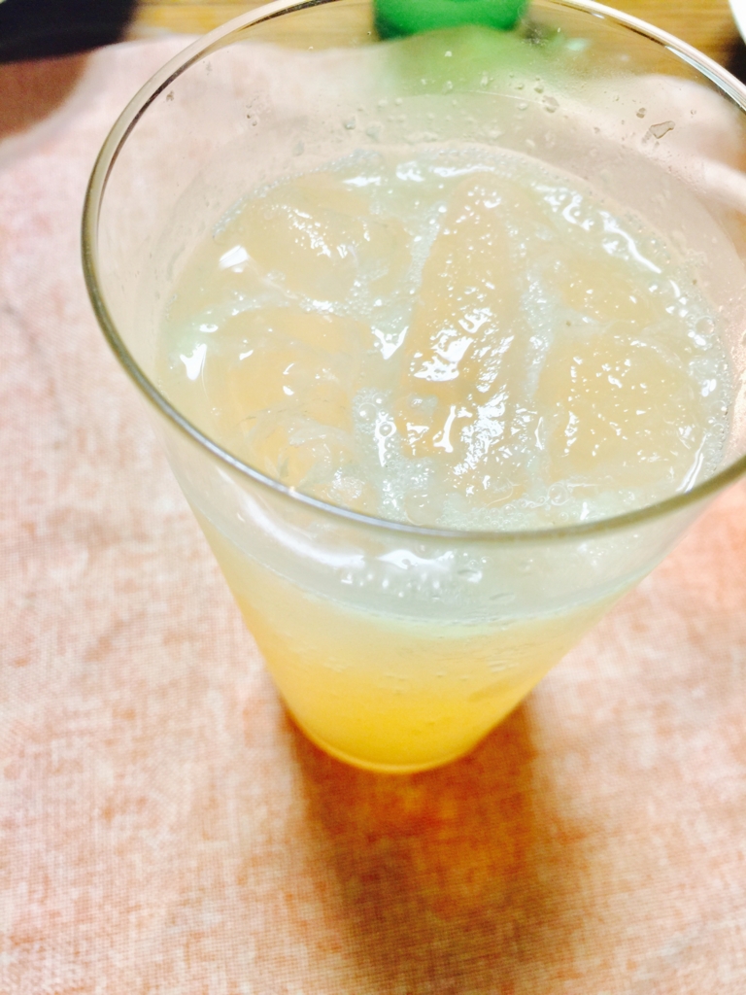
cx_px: 373
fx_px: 833
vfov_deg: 61.7
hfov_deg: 48.2
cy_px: 498
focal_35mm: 29
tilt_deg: -61.1
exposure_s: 1/15
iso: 40
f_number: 2.2
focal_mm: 4.15
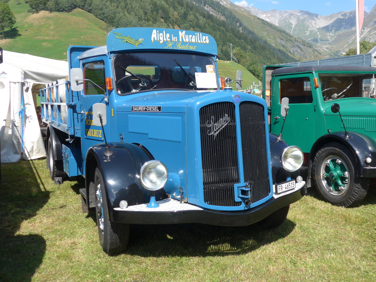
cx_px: 188
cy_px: 141
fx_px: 424
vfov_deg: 36.8
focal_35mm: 39
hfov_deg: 47.9
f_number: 2.8
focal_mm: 8
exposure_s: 1/1000
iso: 80
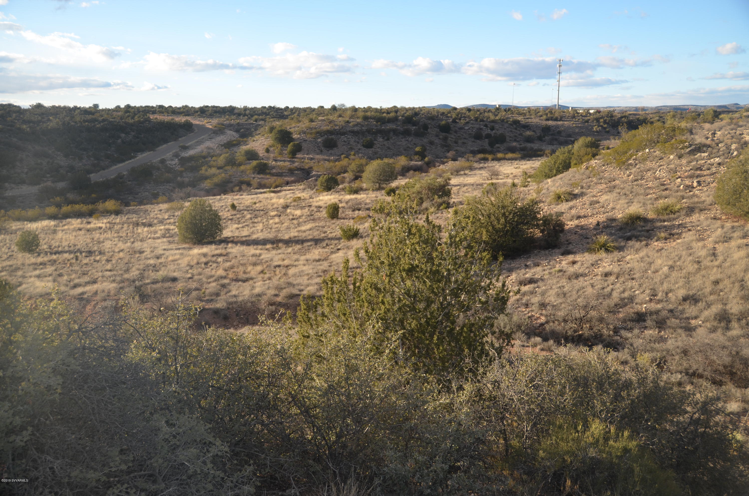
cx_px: 374
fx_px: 685
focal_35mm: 33
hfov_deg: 57.3
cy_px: 248
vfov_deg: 39.8
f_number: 4
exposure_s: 1/250
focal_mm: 22
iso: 200
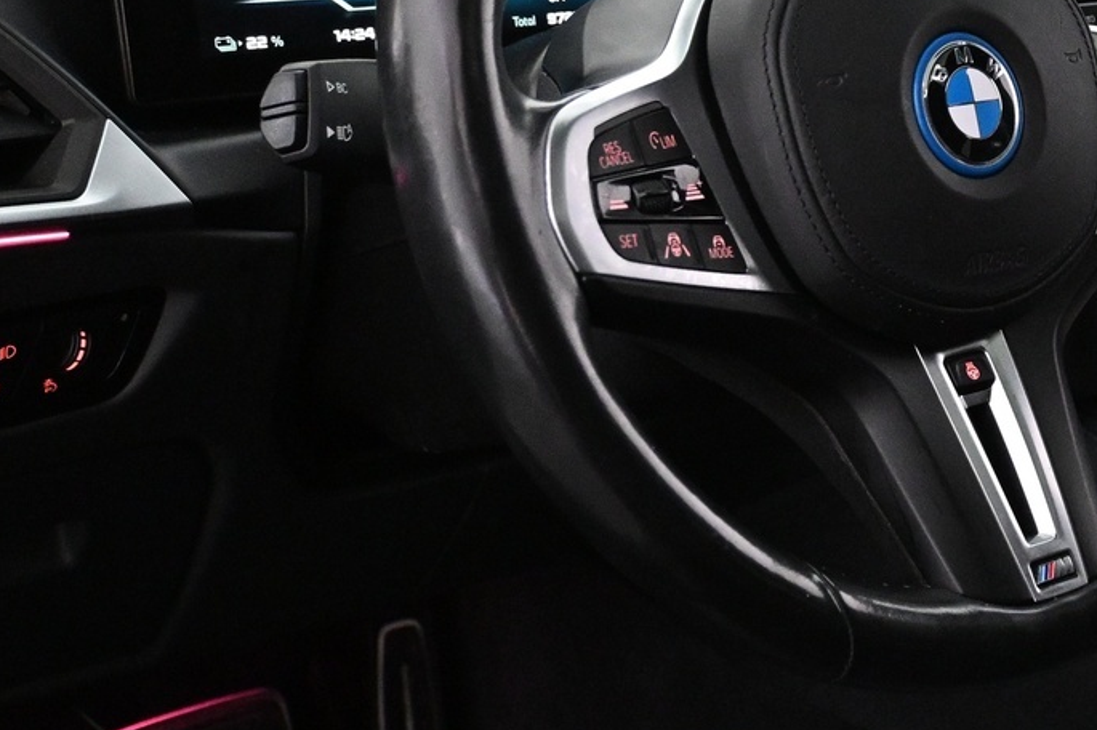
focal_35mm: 71
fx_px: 2162
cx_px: 948
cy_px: 271
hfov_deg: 27.6
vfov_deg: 19.1
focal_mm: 20
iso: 4000
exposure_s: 1/80
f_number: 3.8
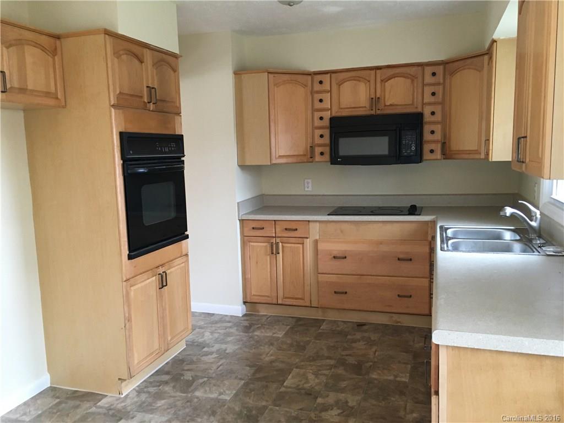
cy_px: 212
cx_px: 282
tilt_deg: -7.0
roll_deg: +1.2
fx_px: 472
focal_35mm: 29
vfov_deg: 48.2
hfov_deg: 61.7
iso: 125
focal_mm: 4.15
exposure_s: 1/30
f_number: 2.2
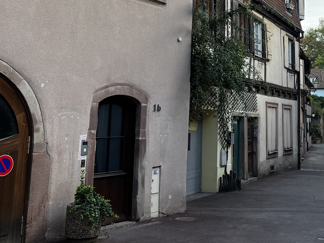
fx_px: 505
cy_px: 31
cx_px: 280
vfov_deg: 26.3
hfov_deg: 34.0
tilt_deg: +10.7
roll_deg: +0.8
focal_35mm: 54
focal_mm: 5.7
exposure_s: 1/250
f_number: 1.5
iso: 40
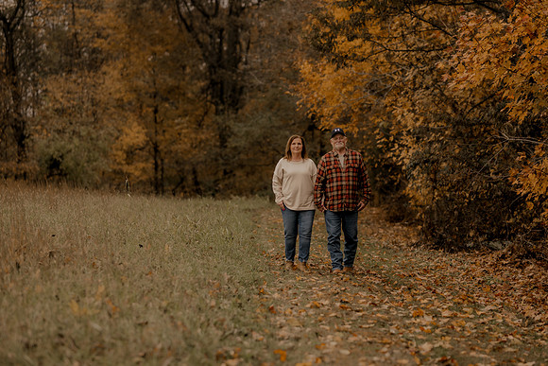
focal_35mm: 94
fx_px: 1428
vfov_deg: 14.6
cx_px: 296
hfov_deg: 21.7
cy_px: 194
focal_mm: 85
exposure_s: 1/2500
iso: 250
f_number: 1.8
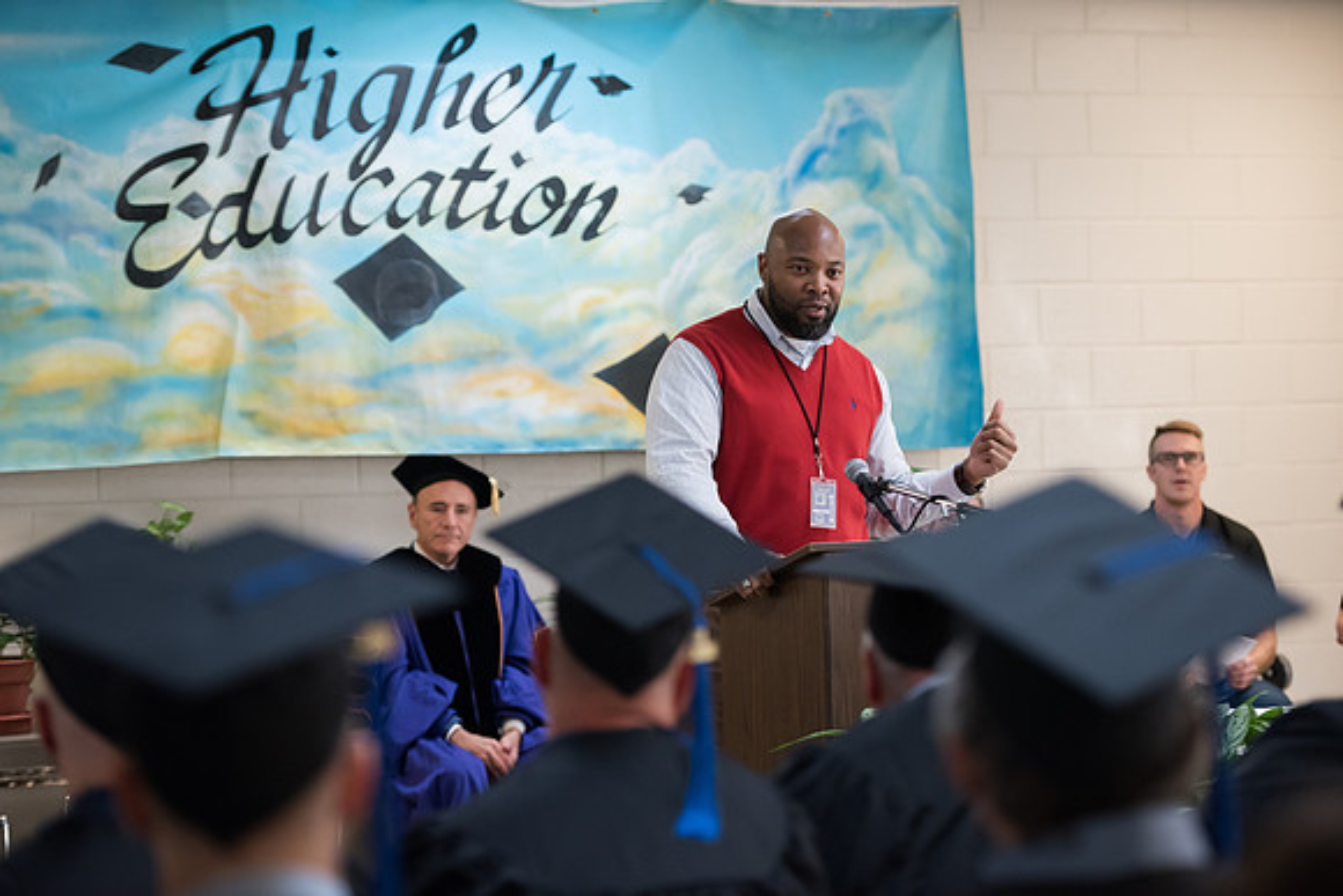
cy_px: 448
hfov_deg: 20.0
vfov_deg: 13.4
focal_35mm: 102
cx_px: 672
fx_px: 3806
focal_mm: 102
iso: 3200
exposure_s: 1/200
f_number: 3.2
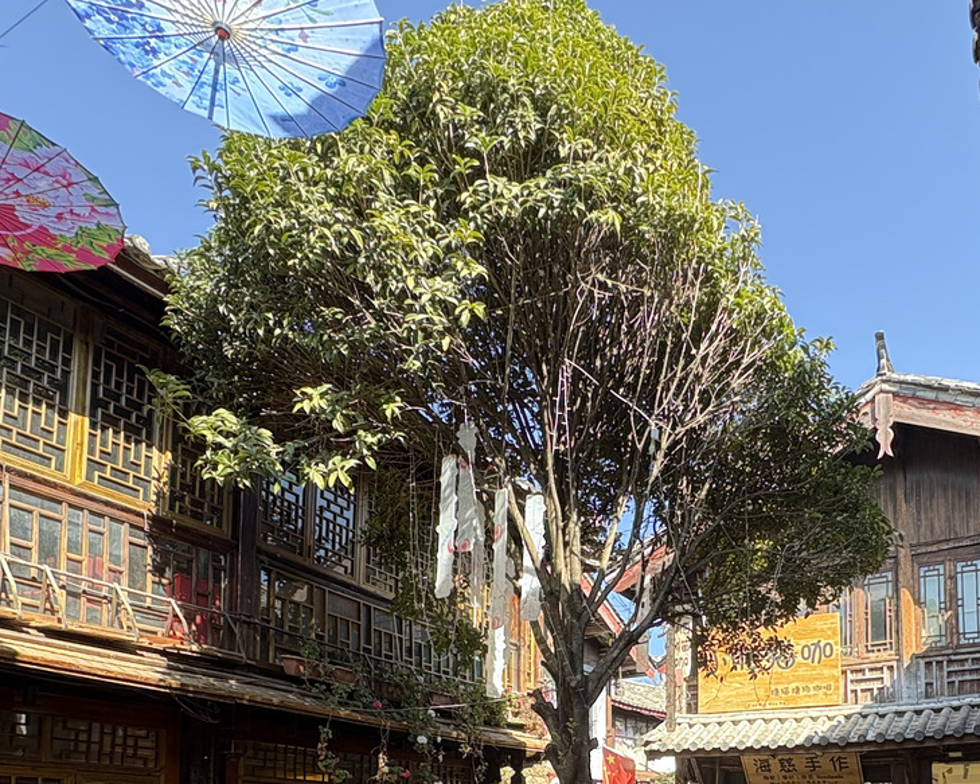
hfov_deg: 57.4
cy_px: 780
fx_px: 870
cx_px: 661
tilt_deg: +5.2
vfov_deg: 42.1
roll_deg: +0.6
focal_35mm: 30
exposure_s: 1/145
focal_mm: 2.22
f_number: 2.2
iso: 64
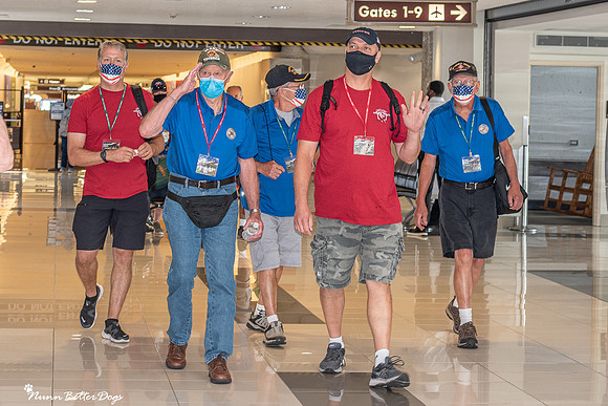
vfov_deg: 15.4
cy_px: 128
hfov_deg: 22.9
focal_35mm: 88
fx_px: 1494
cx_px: 193
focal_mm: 50
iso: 640
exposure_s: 1/80
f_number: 4.5
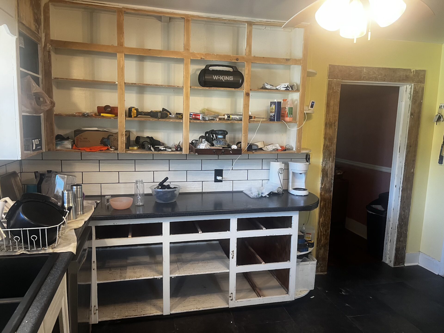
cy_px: 166
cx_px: 222
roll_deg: -1.7
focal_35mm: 26
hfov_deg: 67.3
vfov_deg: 53.1
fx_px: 333
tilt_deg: -9.2
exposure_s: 1/60
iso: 160
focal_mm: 5.1
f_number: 1.6
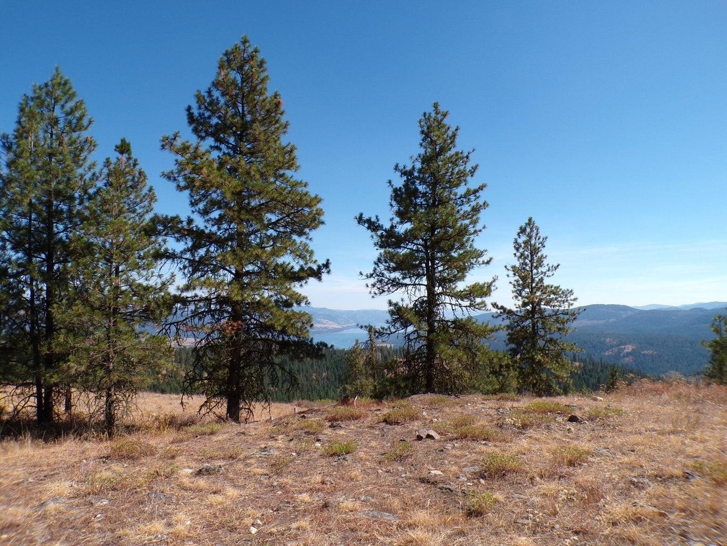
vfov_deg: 56.8
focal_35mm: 24
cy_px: 273
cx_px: 364
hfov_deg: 71.6
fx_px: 504
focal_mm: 4.3
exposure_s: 1/600
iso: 100
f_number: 4.4
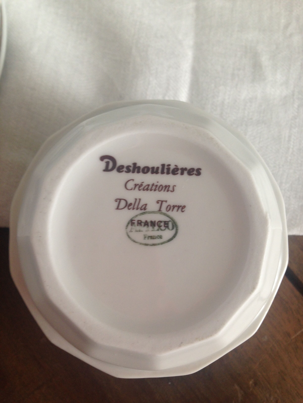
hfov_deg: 42.9
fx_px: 385
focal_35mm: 33
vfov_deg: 55.4
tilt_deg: -82.4
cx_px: 152
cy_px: 202
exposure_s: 1/20
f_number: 2.4
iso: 64
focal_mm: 4.12
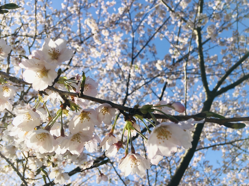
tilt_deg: +59.3
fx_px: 209
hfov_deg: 61.7
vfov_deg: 48.2
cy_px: 93
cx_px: 124
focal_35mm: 29
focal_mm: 4.15
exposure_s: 1/1148
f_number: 2.2
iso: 25
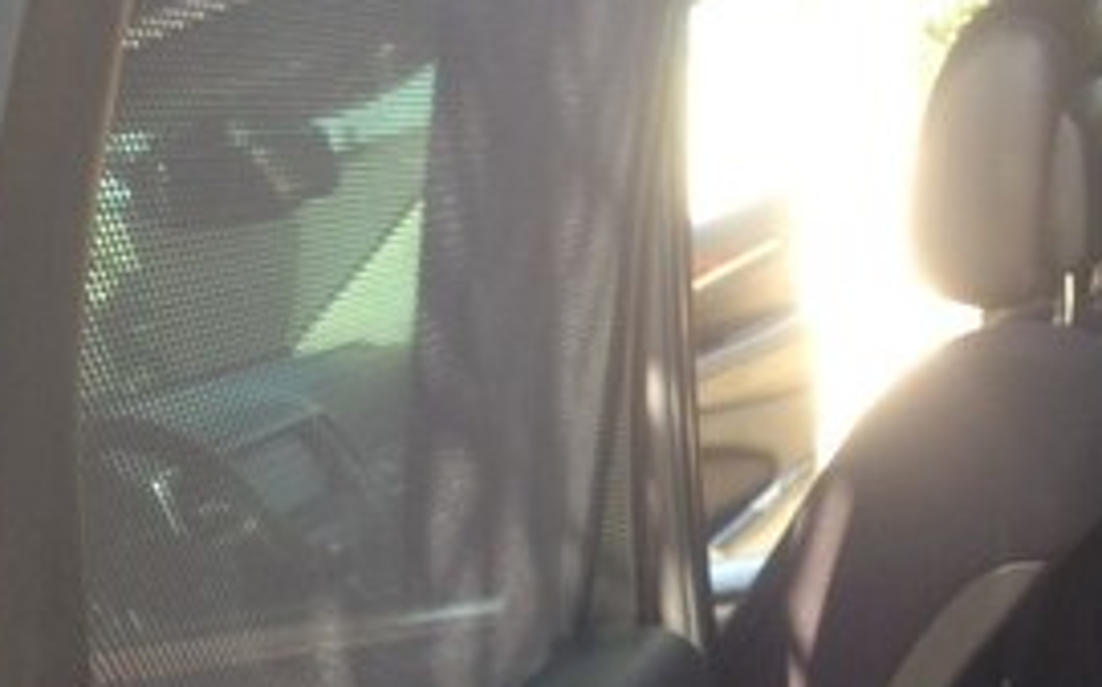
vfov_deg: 19.1
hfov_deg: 32.0
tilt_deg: -21.4
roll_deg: +11.8
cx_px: 569
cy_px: 837
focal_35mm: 64
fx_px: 1921
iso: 64
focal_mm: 4.12
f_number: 2.4
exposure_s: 1/120
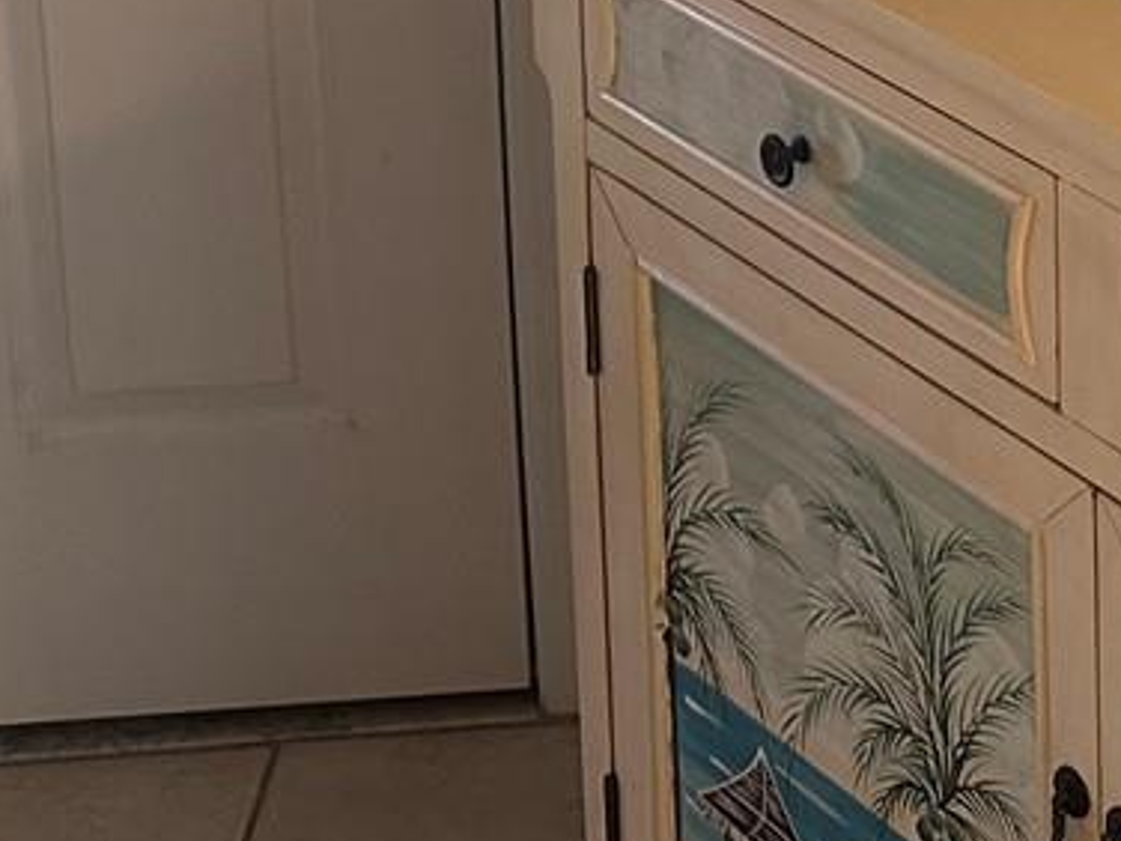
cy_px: -856
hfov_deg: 18.0
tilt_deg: -12.0
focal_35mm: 102
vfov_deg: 12.7
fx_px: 3303
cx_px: 1449
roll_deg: -1.2
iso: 200
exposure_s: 1/60
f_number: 1.78
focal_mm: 6.86
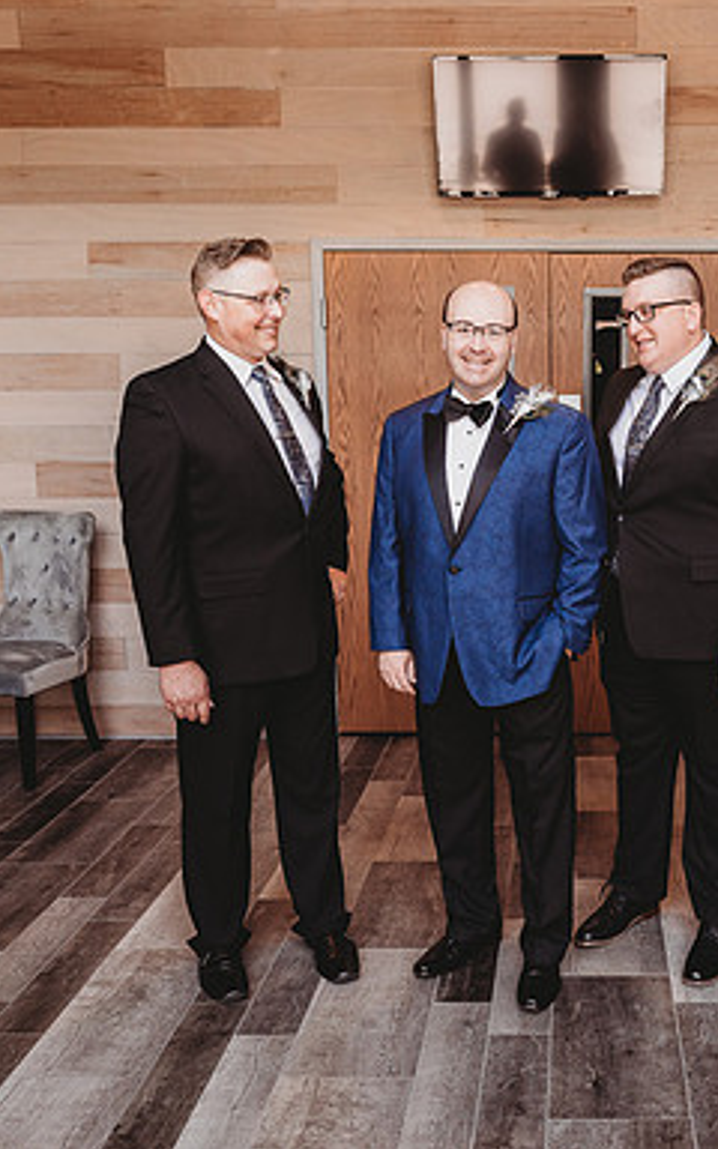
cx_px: 568
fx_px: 1158
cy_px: 573
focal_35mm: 37
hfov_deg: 33.5
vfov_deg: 52.7
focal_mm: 24
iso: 500
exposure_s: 1/250
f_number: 2.8
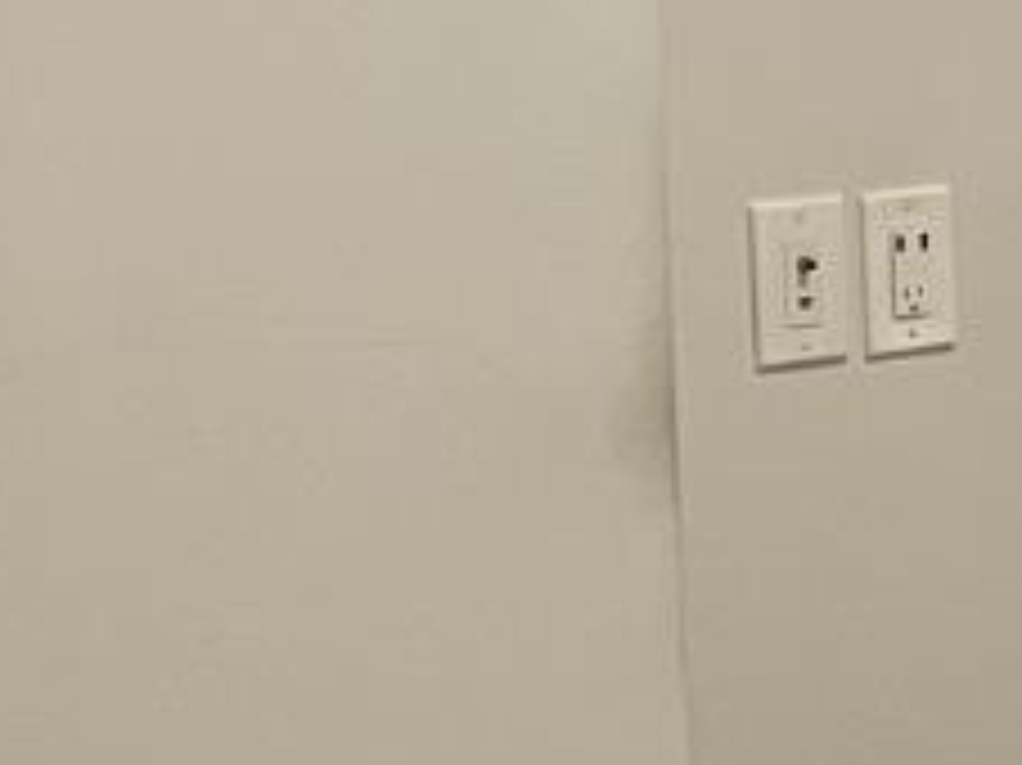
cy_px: 290
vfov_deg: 8.6
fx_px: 5075
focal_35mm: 172
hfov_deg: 10.3
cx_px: 2233
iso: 200
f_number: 1.6
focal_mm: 4.2
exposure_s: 1/60
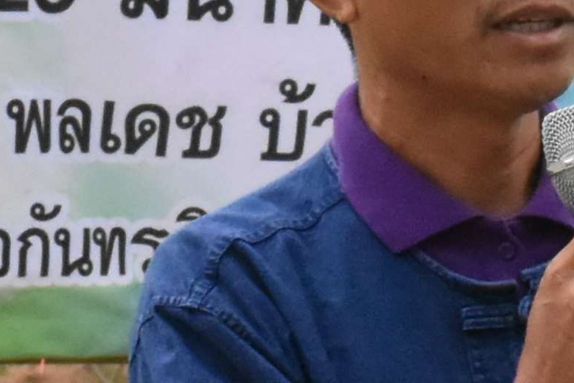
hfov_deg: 5.2
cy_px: -54
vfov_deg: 3.5
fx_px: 6264
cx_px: 533
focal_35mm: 393
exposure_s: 1/400
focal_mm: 34
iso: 3200
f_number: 10
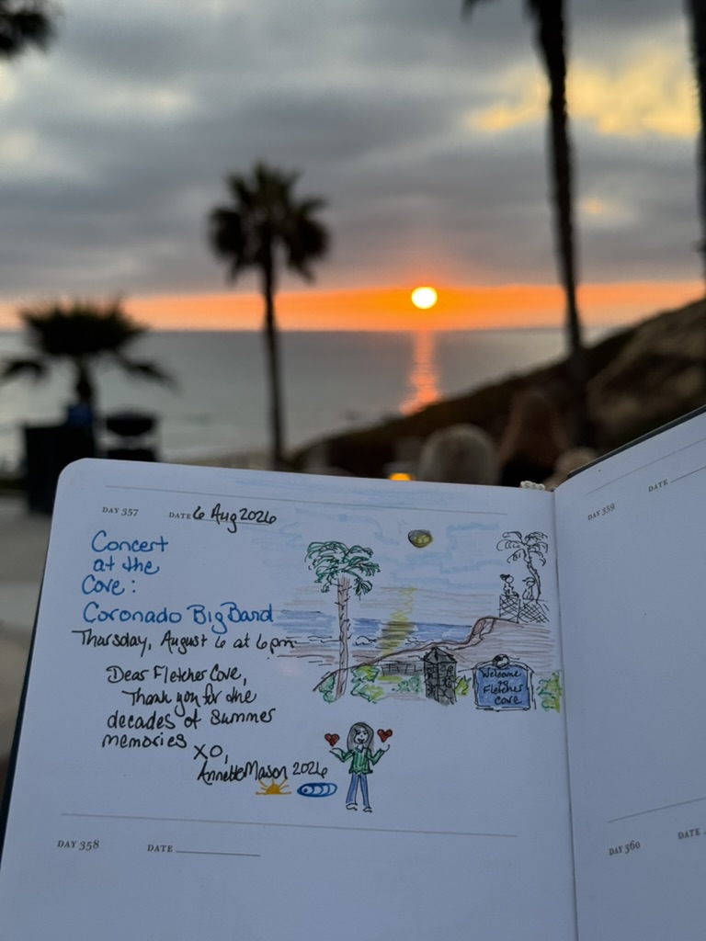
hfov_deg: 30.3
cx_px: 353
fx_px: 1305
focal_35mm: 48
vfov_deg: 39.7
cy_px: 470
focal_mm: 6.76
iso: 64
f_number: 1.78
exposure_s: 1/297
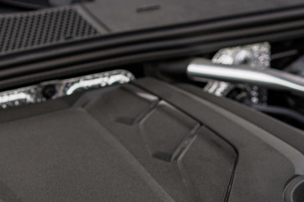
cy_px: 243
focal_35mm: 168
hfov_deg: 12.2
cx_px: 100
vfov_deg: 8.1
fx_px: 1419
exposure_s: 1/500
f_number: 3.2
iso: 100
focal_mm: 55
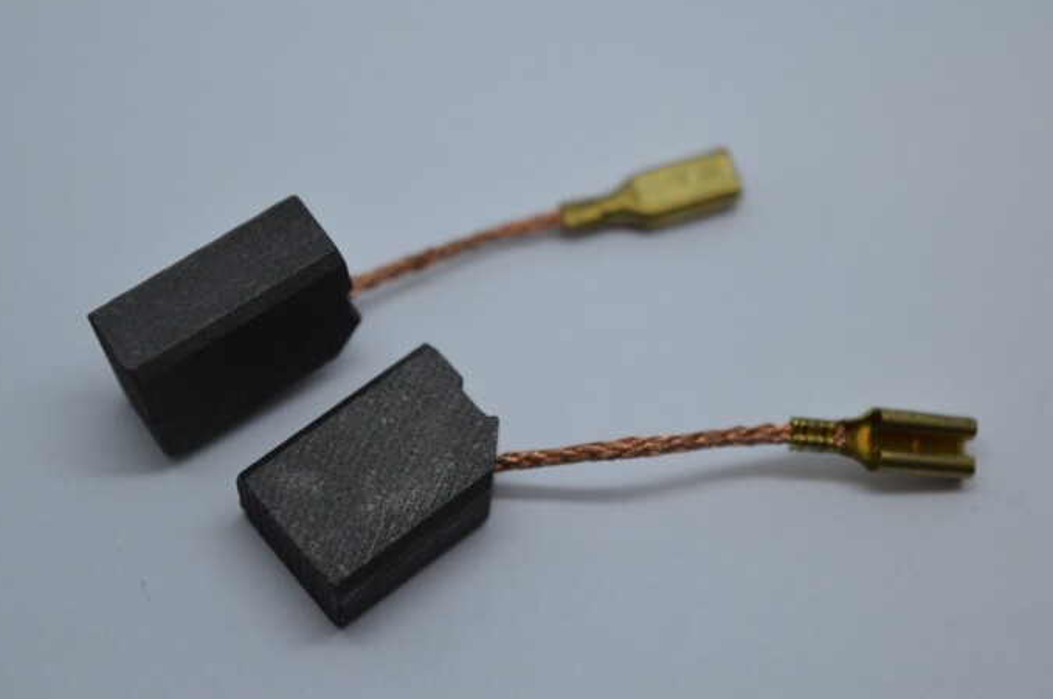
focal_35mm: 88
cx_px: 523
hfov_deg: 23.3
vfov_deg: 15.6
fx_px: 2557
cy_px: 340
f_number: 5.6
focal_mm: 55
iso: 360
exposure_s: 1/125
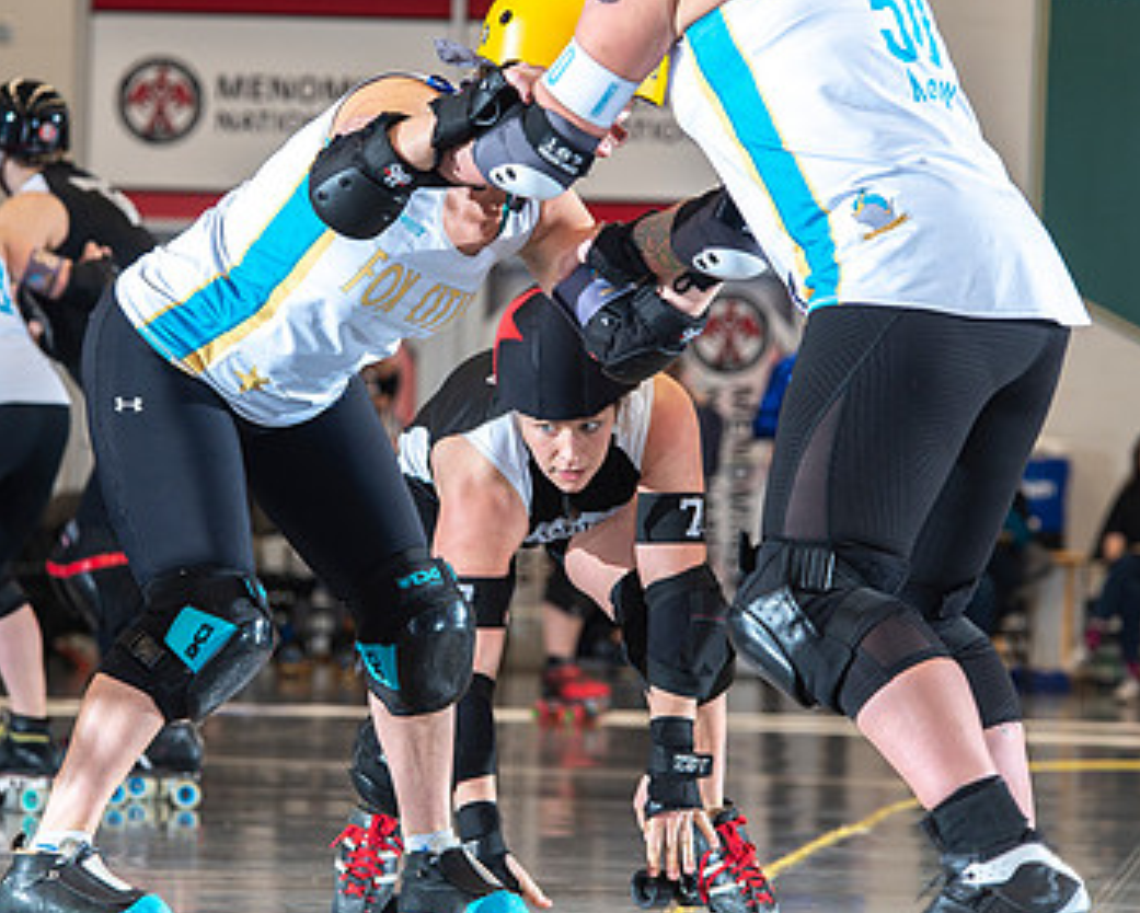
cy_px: 379
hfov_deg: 7.7
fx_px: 8473
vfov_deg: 6.2
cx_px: 450
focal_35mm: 251
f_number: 5.6
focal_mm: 160
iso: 500
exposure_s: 1/160
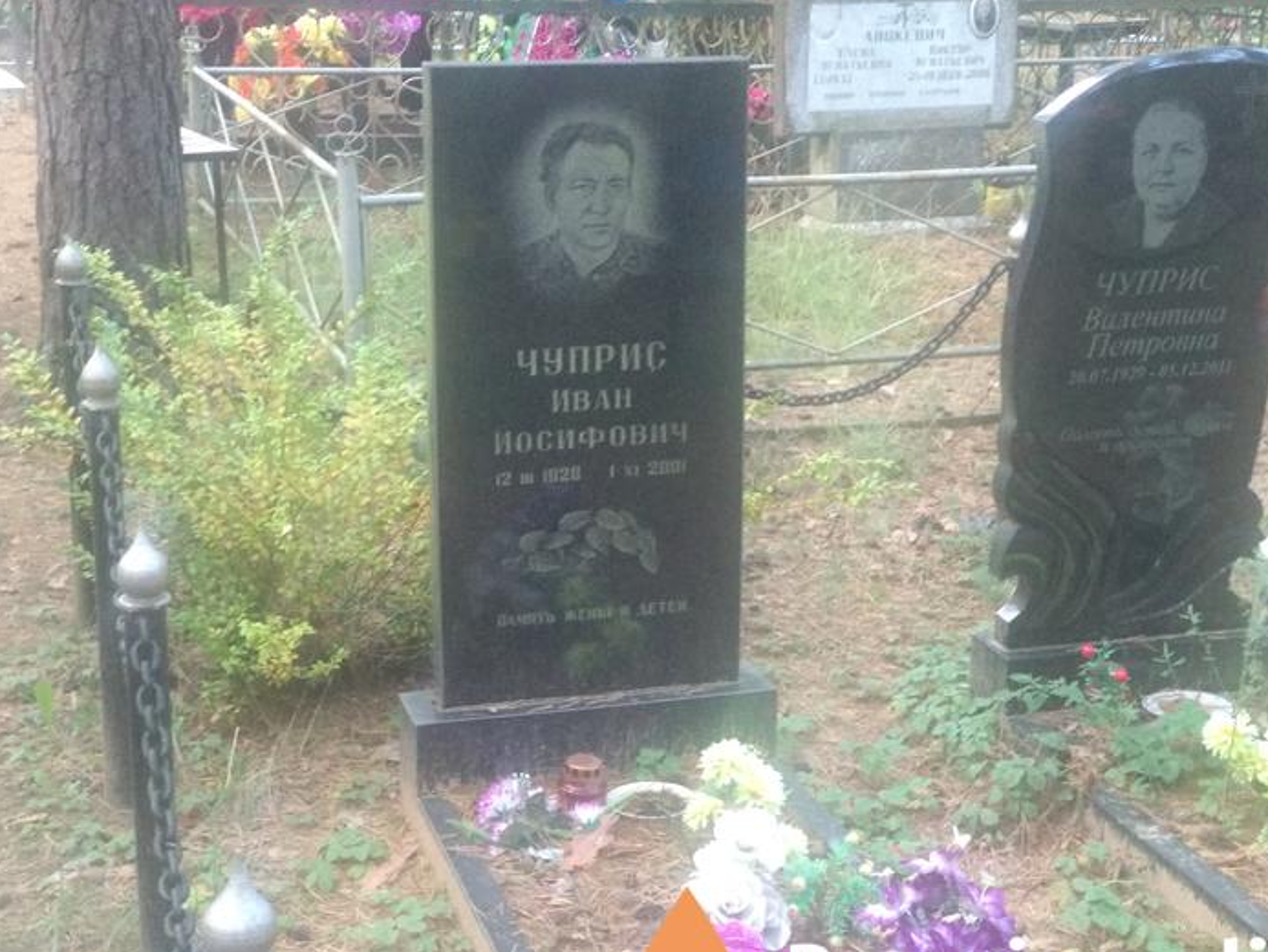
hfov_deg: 32.2
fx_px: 2198
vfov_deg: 24.4
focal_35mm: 60
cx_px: 637
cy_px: 529
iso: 1000
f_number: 2.6
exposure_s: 1/30
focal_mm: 5.99
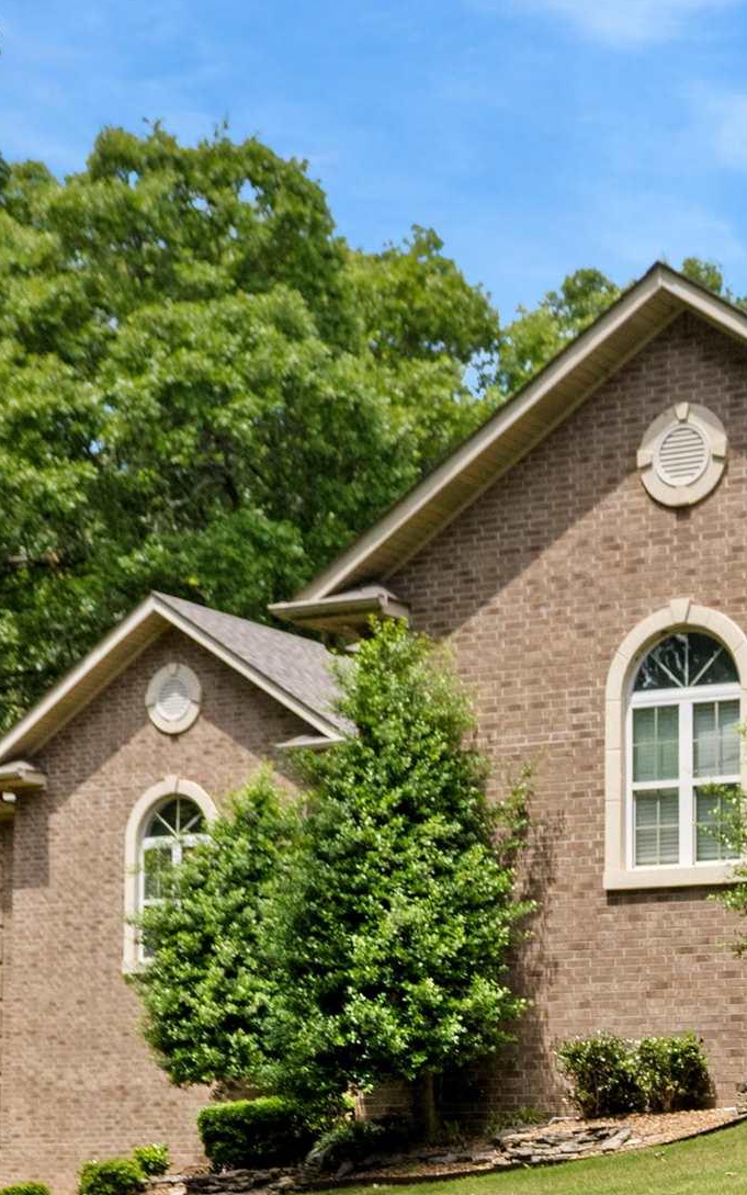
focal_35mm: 69
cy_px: 1037
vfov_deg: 28.8
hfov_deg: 17.4
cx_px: 1040
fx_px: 2247
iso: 1250
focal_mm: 24
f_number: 5.6
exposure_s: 1/2000
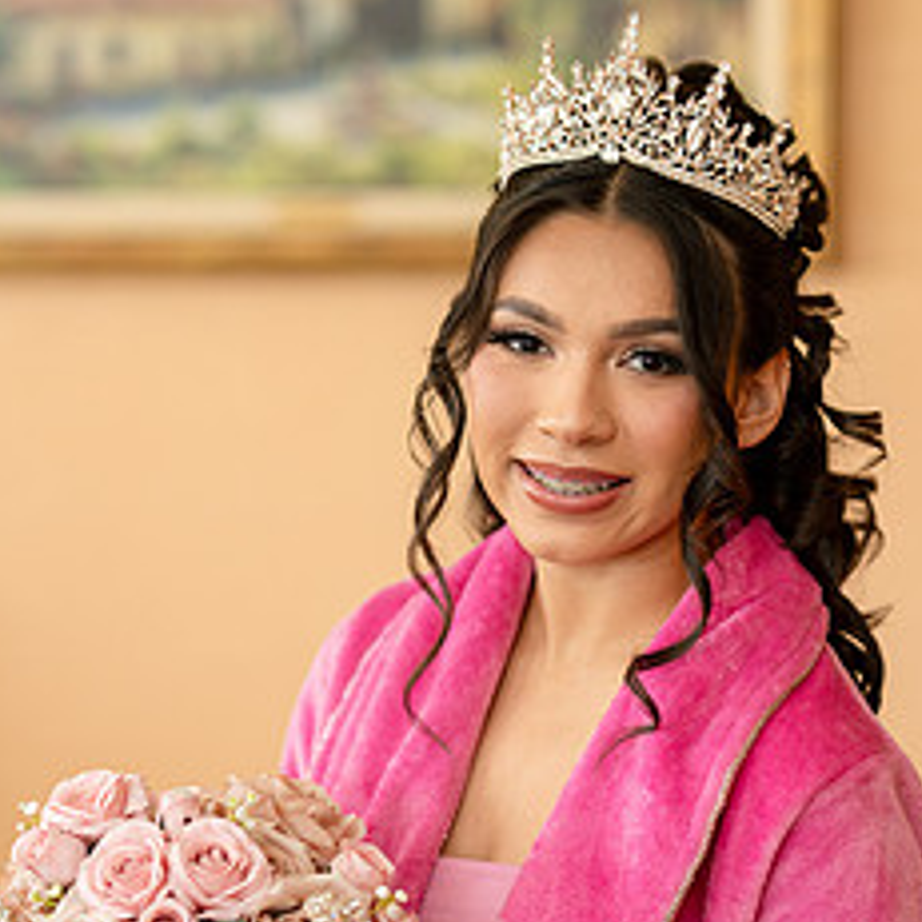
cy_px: 635
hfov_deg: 12.4
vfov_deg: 12.4
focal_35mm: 141
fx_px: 4249
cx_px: 451
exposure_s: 1/100
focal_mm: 85
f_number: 2
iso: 640
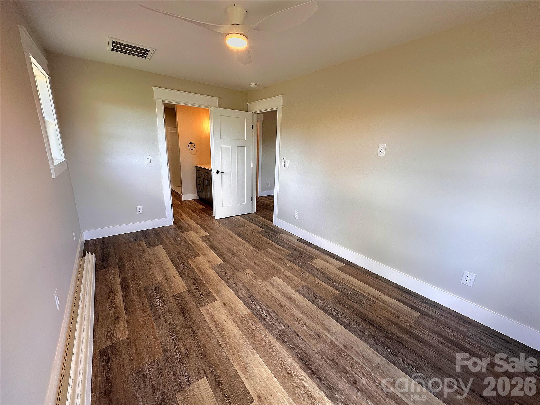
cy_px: 202
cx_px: 270
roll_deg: -2.0
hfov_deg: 102.1
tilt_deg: -14.4
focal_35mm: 14
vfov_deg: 85.7
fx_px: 218
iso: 100
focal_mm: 2.22
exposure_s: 1/99
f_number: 2.2
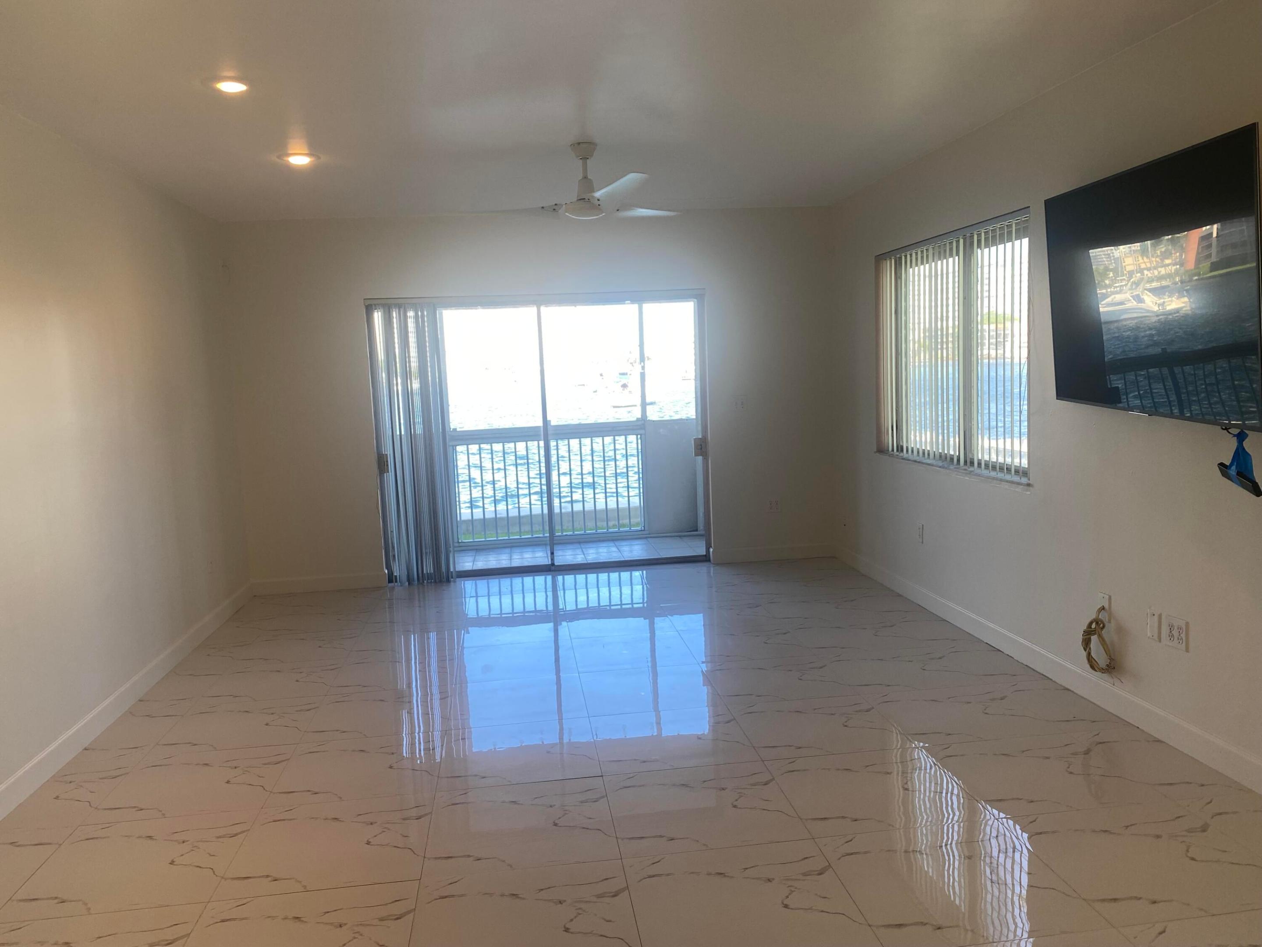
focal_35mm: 26
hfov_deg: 67.3
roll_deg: +4.3
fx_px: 948
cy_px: 474
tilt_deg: -7.8
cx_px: 631
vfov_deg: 53.1
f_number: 1.8
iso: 40
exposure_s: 1/120
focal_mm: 4.25
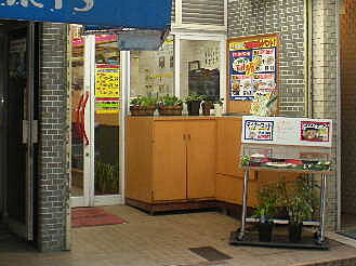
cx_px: 199
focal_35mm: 74
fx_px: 760
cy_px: 77
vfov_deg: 19.8
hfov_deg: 26.3
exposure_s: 1/57.5
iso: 125
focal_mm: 6.3
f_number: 3.1
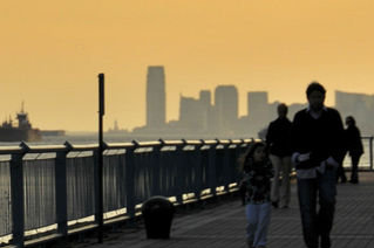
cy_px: 67
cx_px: -148
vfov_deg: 4.6
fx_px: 3072
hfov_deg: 6.9
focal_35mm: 296
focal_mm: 70
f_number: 7.1
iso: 200
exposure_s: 1/1600
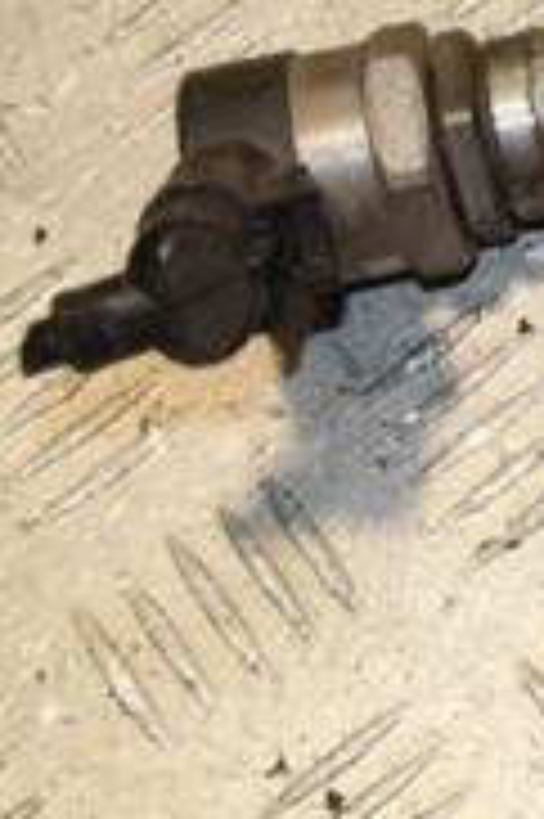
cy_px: 0
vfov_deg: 12.1
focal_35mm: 168
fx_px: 3815
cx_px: 1340
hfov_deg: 7.6
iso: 800
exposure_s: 1/200
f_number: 11
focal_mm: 34
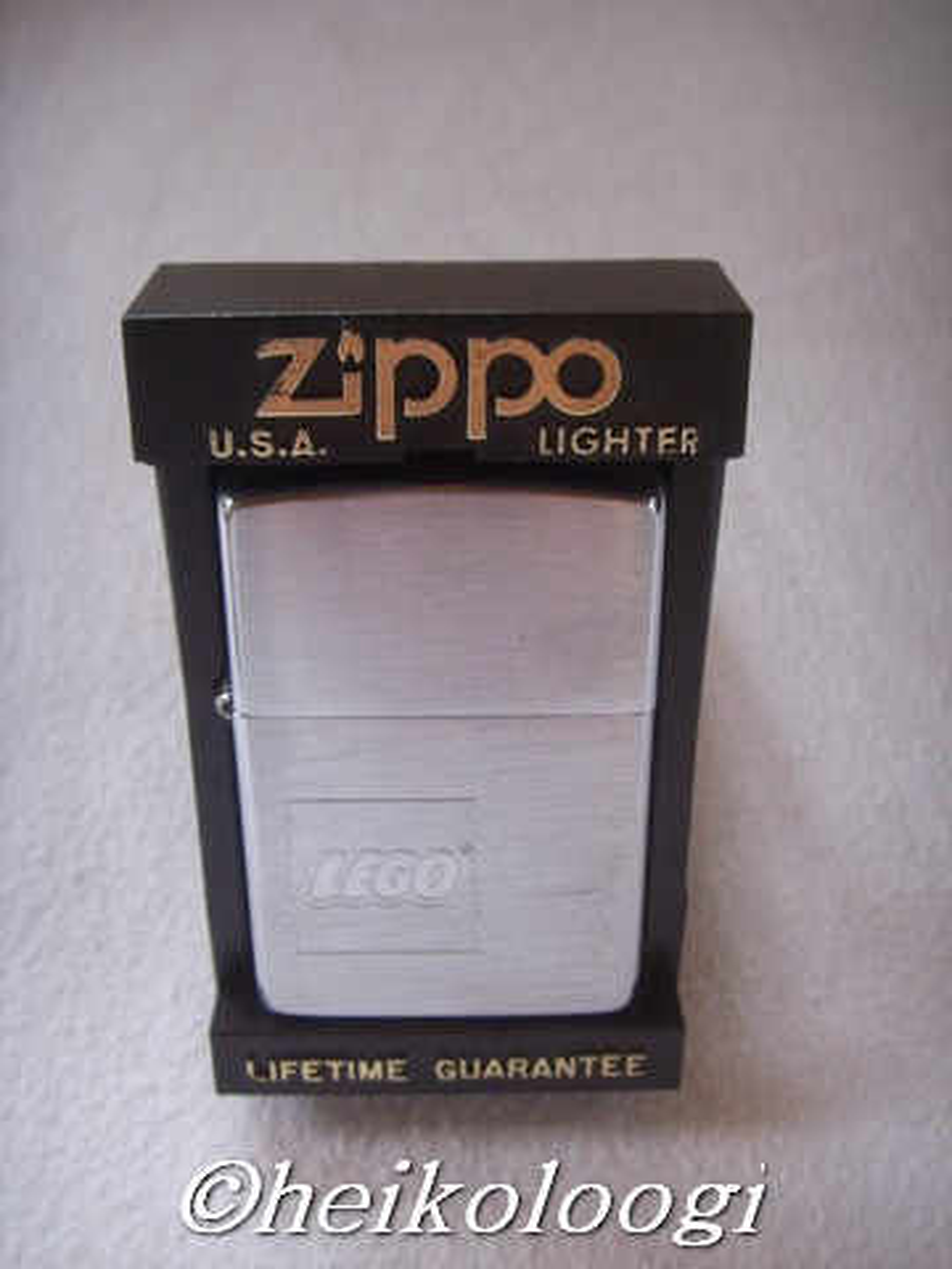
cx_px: 476
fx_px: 1430
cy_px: 634
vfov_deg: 47.9
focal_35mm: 39
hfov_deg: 36.8
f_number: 3.5
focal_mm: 6.6
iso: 152
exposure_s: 1/45
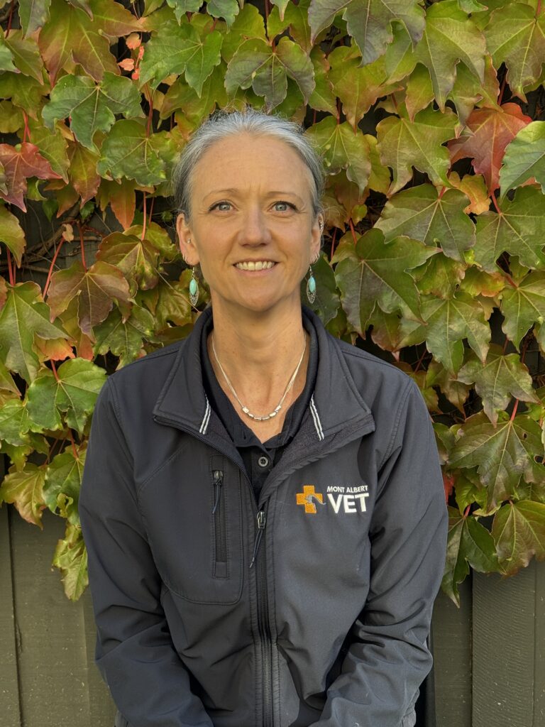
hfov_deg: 30.3
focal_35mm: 48
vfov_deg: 39.7
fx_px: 1008
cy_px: 364
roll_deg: +1.1
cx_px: 272
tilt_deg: -7.4
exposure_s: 1/558
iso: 64
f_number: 1.78
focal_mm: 6.76
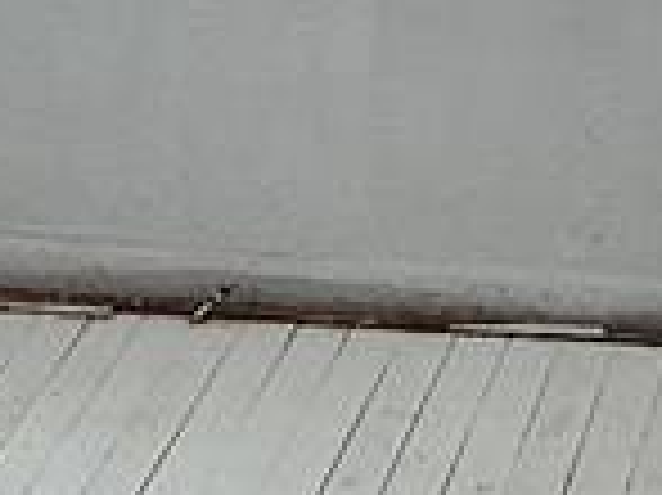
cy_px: -434
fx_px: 3860
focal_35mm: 202
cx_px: -387
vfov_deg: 7.1
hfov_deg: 9.5
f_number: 1.8
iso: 40
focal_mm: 3
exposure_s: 1/120
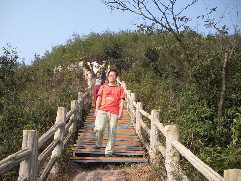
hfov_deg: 51.4
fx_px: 251
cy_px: 90
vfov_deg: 39.7
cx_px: 120
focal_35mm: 36
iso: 64
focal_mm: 6.3
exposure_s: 1/339
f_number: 3.5
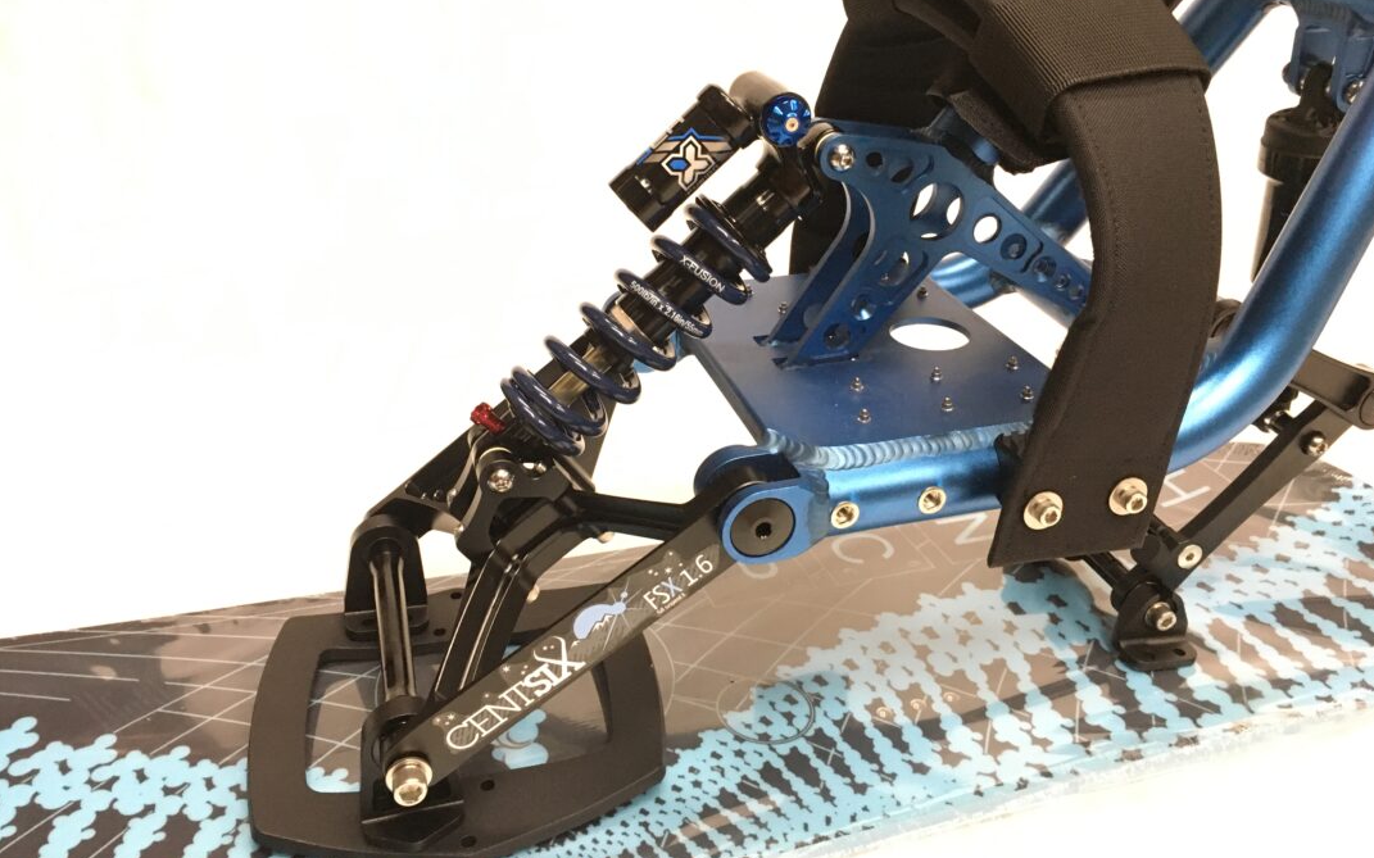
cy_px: 390
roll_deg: -1.8
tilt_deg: -25.3
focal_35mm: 31
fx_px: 1161
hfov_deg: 61.2
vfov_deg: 40.5
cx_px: 690
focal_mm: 4.15
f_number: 2.2
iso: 200
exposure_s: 1/25
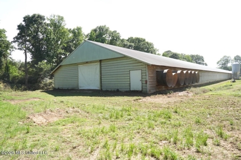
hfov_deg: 73.7
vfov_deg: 53.1
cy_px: 80
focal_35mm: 24
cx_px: 120
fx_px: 161
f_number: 3.5
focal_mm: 24
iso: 500
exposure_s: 1/1600
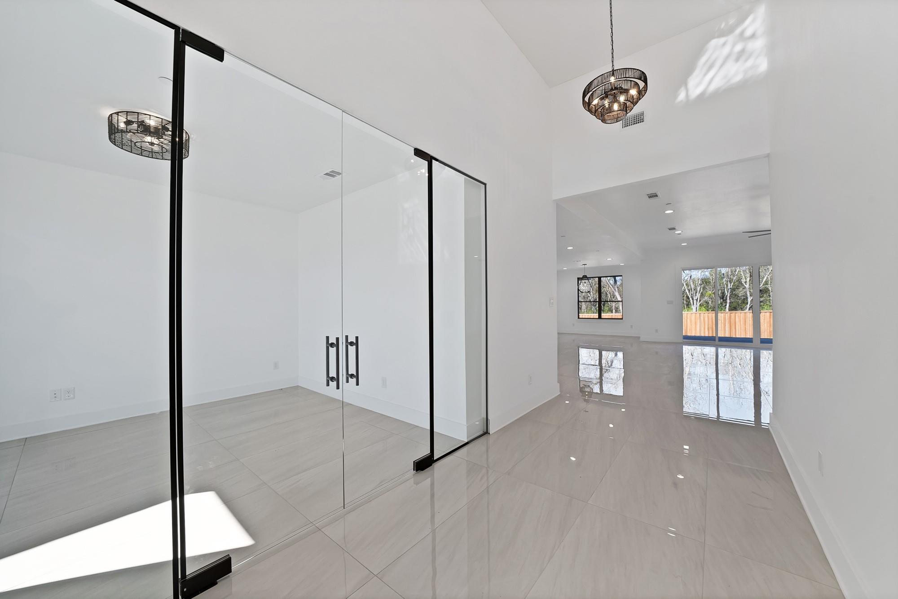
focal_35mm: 12
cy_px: 300
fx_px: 299
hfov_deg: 112.6
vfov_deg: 90.0
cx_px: 449
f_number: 9
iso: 640
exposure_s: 1/15
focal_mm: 12
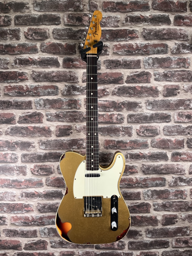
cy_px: 128
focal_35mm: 26
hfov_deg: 53.1
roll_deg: +1.3
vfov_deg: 67.3
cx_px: 96
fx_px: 192
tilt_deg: -4.6
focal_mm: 5.1
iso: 64
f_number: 1.6
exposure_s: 1/121
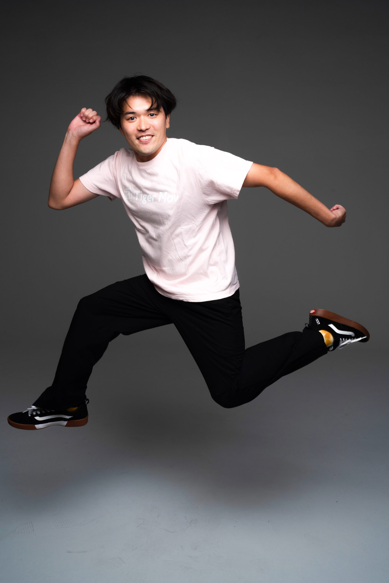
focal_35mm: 32
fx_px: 518
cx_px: 194
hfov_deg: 41.1
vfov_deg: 58.7
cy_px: 292
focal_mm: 32
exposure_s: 1/125
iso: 200
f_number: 14
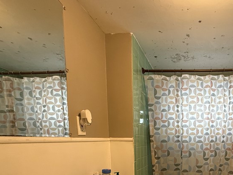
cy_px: 155
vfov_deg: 48.0
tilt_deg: -5.0
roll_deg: -0.2
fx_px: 175
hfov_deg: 61.5
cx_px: 187
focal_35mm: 26
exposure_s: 1/120
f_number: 2.2
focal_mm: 2.22
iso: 400
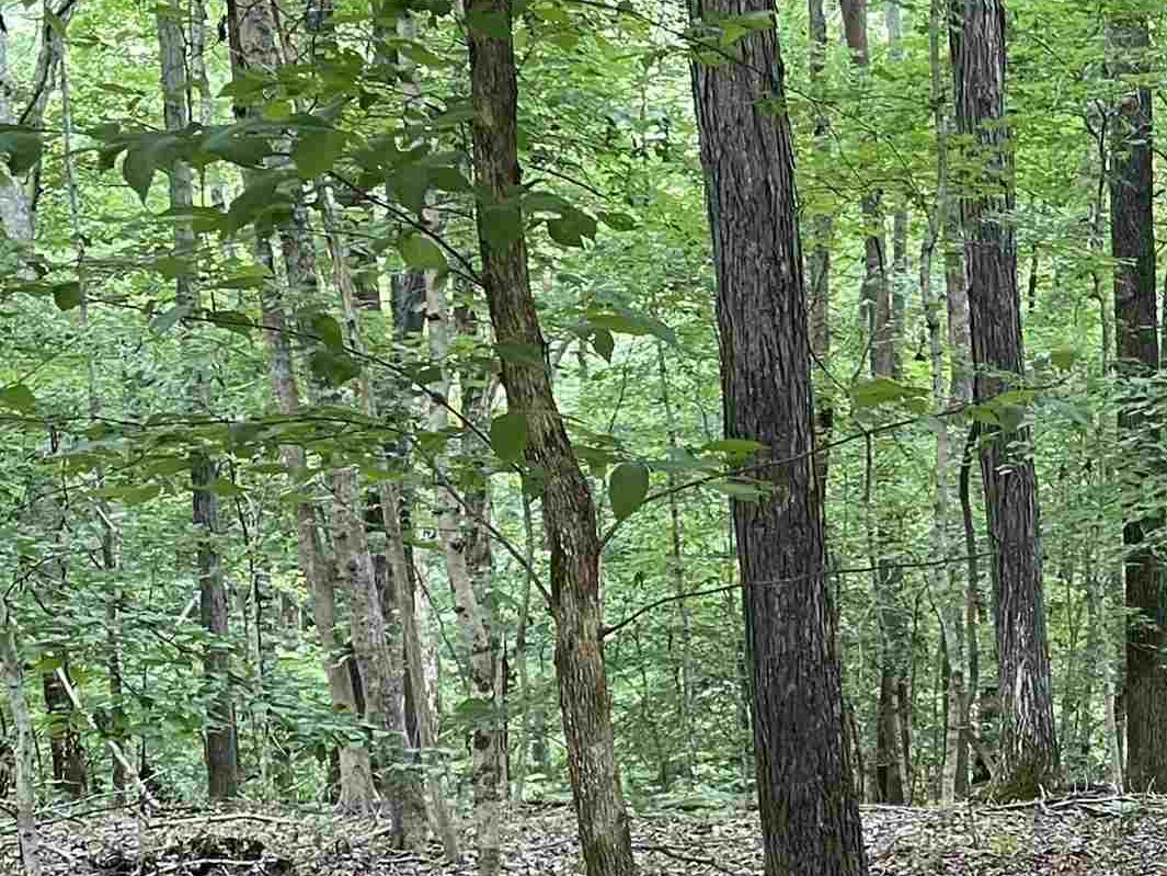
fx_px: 2529
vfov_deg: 19.1
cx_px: 1105
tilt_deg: -12.6
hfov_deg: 25.0
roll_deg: +1.4
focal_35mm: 75
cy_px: 871
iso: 125
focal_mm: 4.2
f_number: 1.6
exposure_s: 1/61
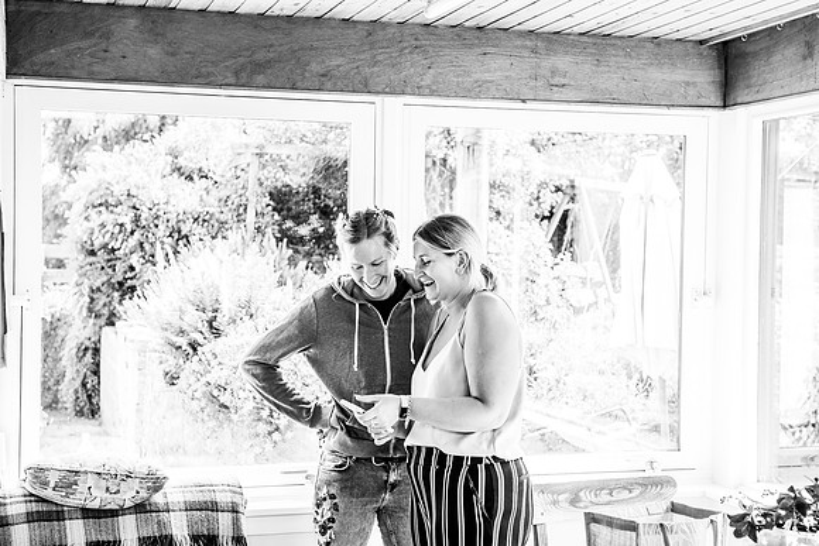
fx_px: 1320
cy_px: 273
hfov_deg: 34.5
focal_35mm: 58
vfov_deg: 23.4
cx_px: 410
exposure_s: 1/80
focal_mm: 58
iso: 160
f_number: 5.6
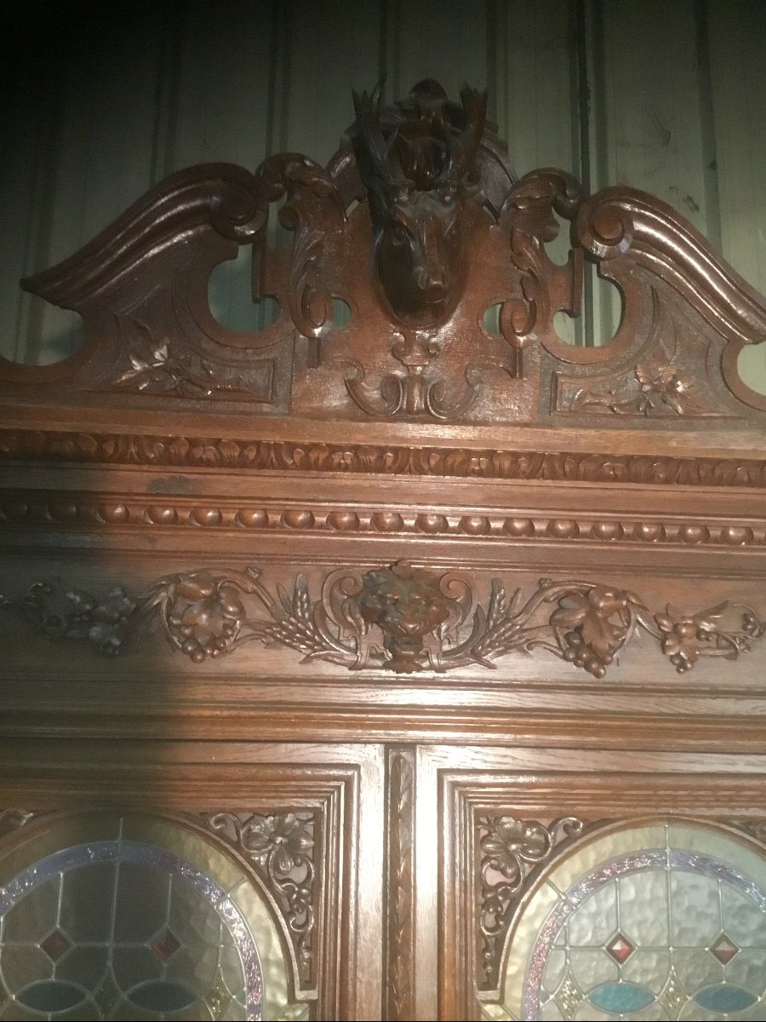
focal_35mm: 31
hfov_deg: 45.4
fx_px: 915
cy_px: 511
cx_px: 383
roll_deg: +0.0
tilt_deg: +12.7
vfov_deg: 58.4
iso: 320
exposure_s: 1/17
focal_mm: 3.3
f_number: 2.4
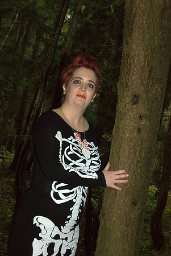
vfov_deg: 27.0
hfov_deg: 18.2
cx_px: 86
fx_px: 533
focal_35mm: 75
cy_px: 128
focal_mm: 50
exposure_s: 1/80
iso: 800
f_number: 11
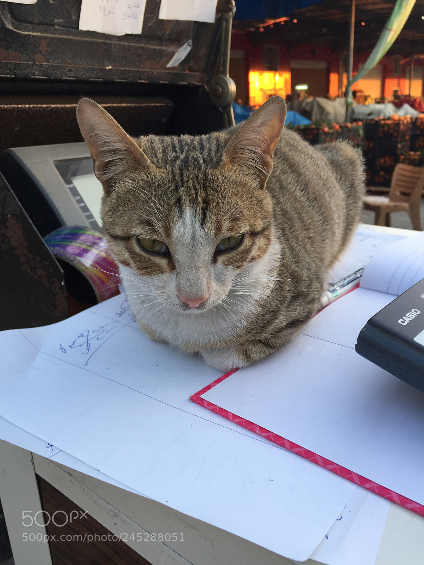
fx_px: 474
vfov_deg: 61.7
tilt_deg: -19.5
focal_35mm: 29
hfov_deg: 48.2
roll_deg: +2.2
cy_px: 282
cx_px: 212
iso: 50
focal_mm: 4.15
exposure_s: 1/100
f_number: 2.2
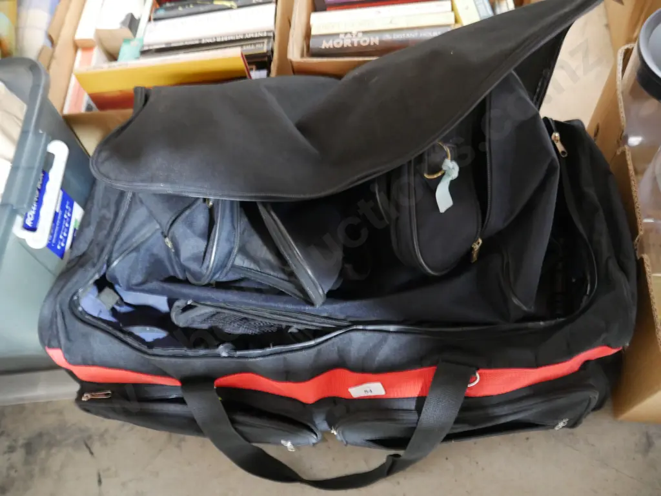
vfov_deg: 49.8
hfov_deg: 63.4
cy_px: 248
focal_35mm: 28
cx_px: 330
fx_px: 535
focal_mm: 14
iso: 3200
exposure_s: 1/13
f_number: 4
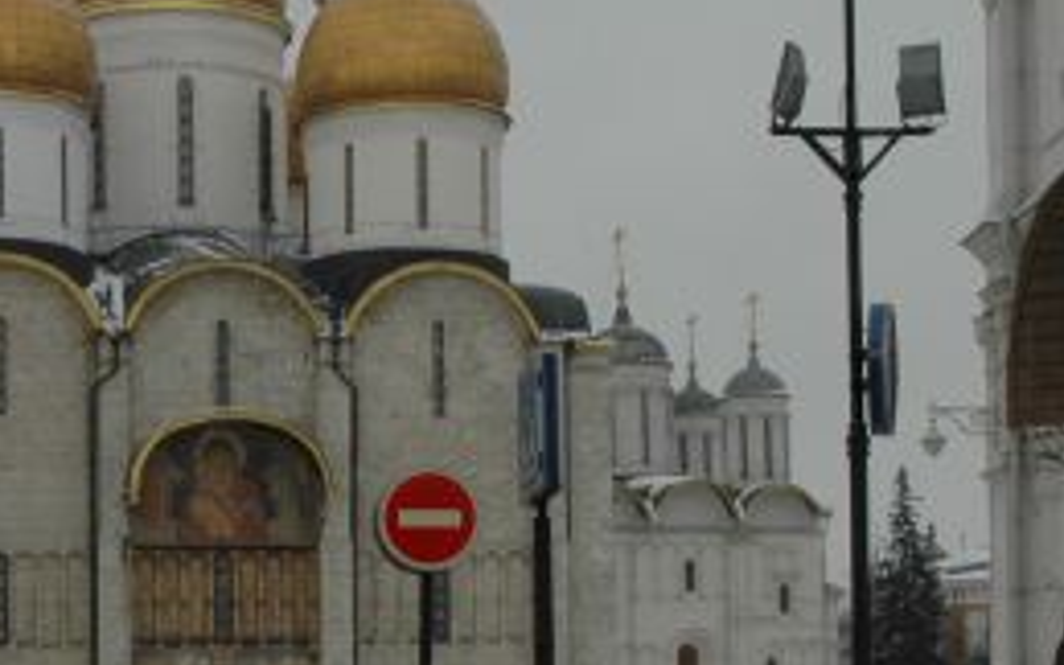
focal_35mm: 106
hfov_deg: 19.2
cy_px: 747
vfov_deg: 12.1
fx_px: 3087
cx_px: 117
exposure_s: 1/80
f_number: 14
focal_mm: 25
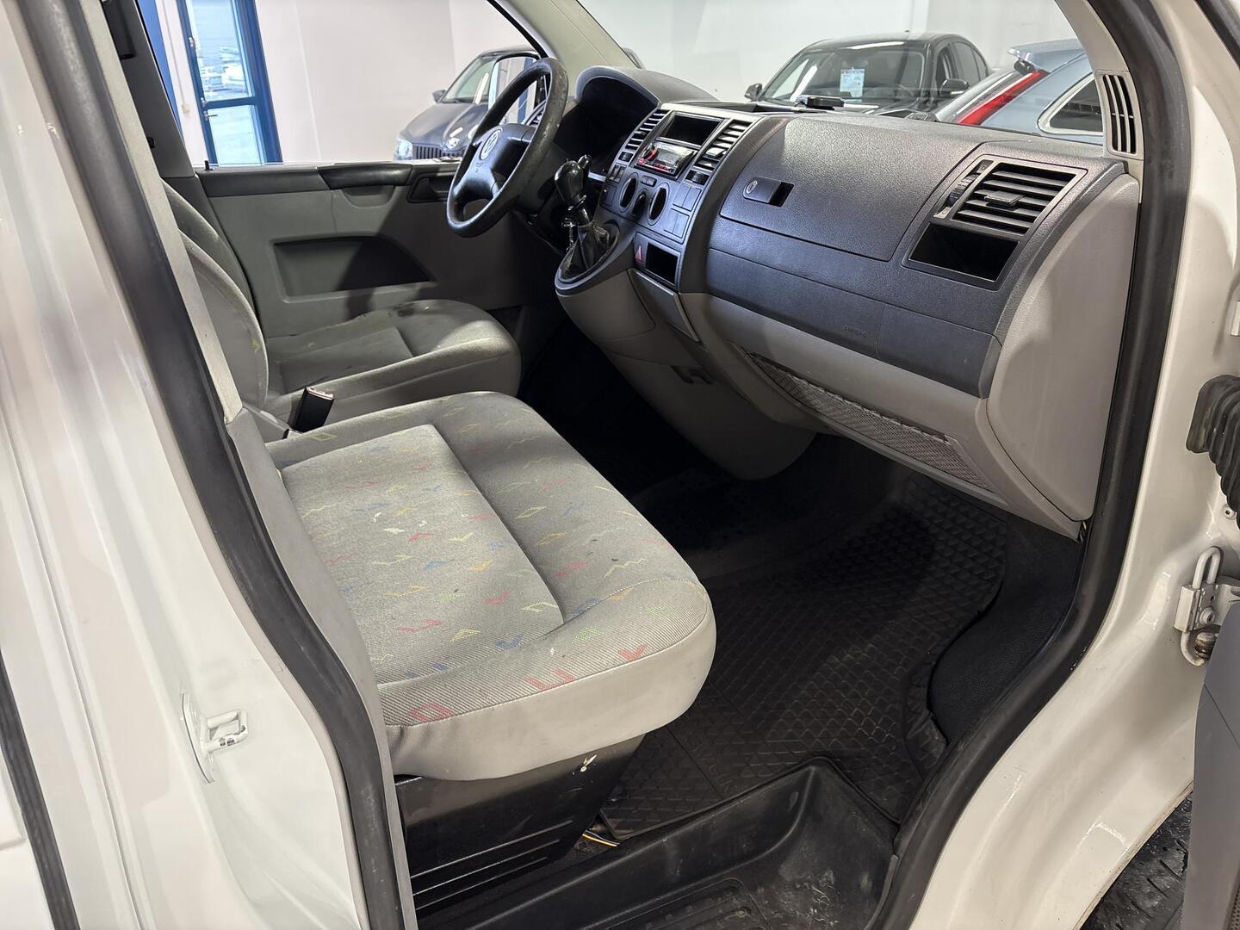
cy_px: 465
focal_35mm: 26
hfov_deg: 67.3
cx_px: 620
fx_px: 931
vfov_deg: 53.1
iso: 160
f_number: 1.6
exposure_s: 1/50
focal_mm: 5.96
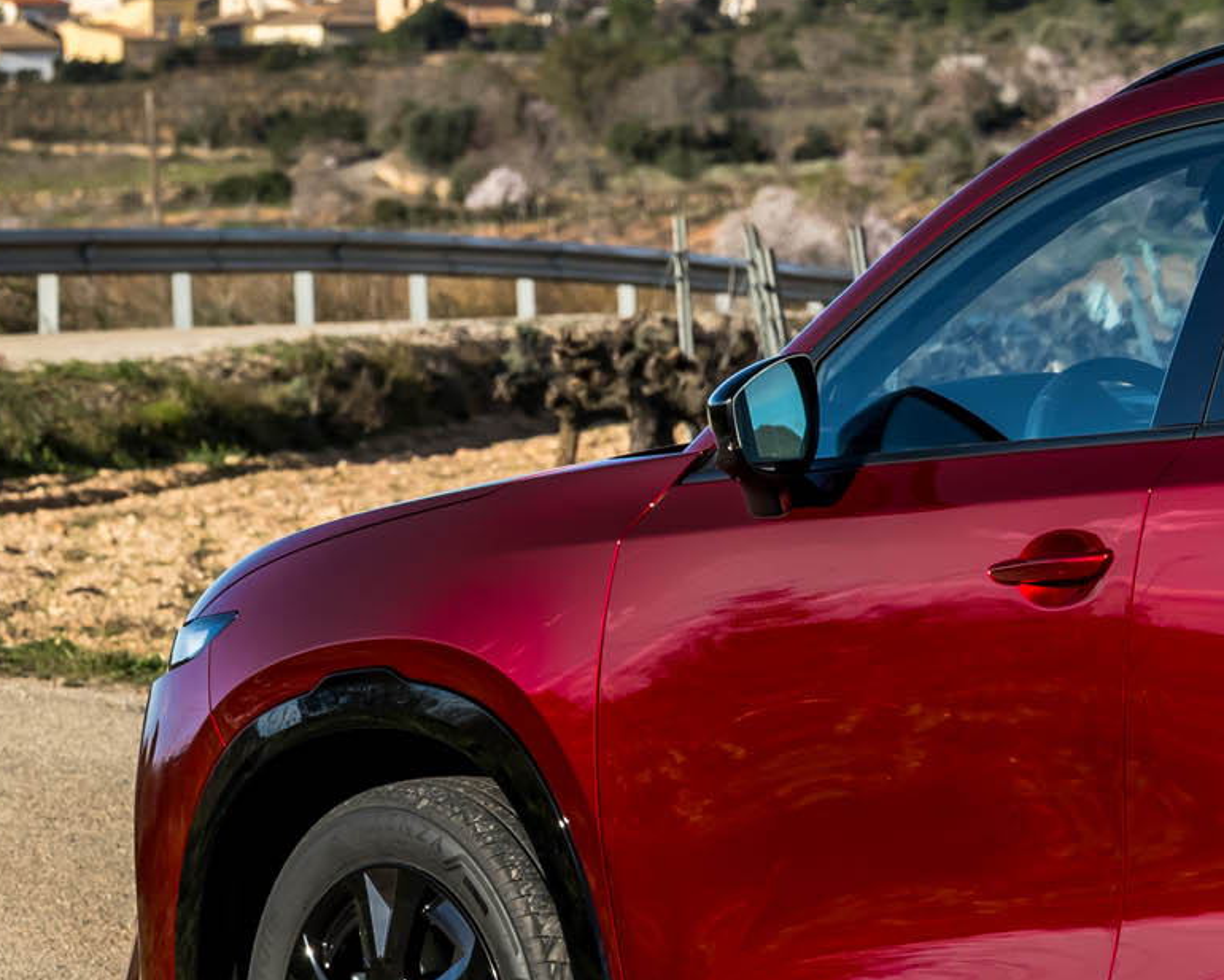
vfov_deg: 3.9
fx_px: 14454
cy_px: -48
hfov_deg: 4.8
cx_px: 1307
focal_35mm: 399
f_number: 9
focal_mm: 101
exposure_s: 1/200
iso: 100
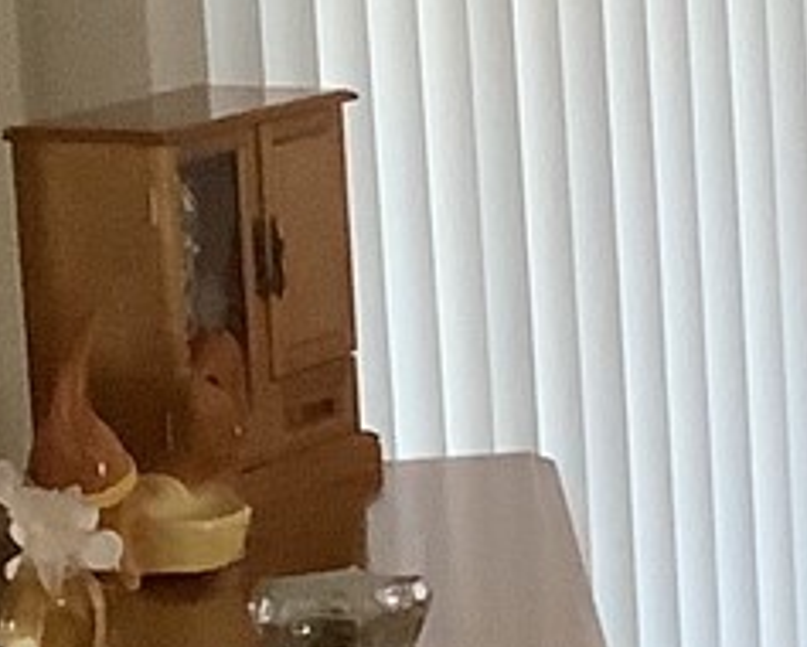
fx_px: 4876
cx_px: 2172
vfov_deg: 7.6
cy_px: 286
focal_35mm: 204
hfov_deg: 8.4
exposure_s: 1/40
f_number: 2.4
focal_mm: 3.3
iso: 320
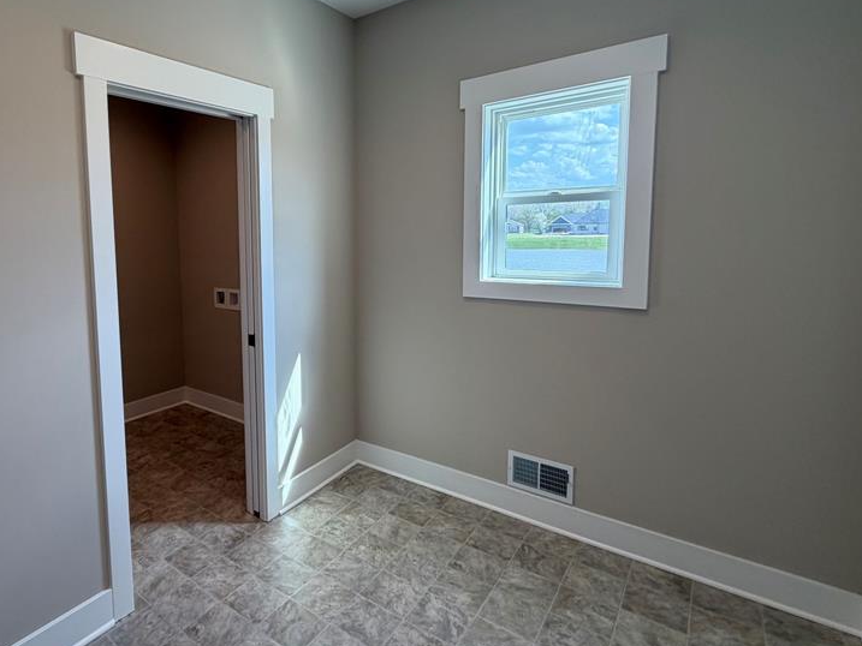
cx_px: 263
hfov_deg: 78.1
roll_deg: +1.4
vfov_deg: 65.7
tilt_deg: -5.4
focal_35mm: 20
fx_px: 498
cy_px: 277
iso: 100
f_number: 2.2
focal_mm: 2.22
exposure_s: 1/120
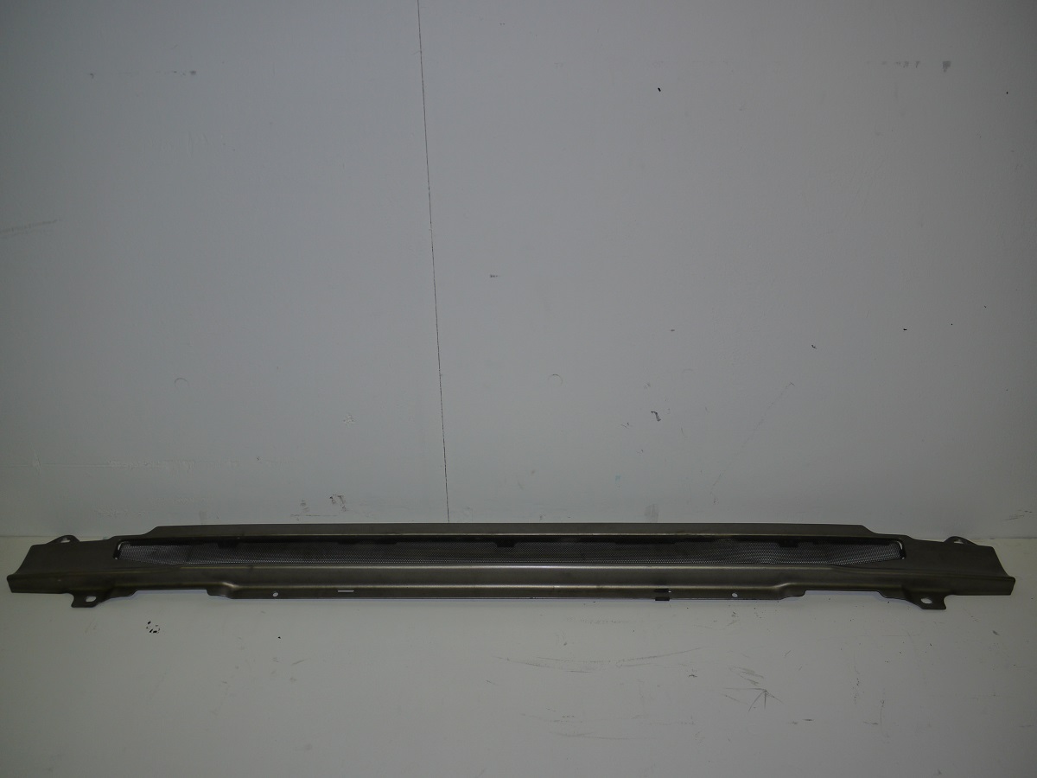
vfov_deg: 49.7
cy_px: 389
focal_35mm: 28
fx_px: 839
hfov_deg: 63.4
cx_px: 518
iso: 160
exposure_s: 1/60
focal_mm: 14
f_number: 3.5
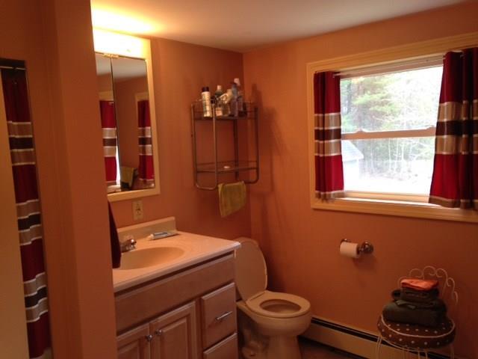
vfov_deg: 42.9
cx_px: 239
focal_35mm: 33
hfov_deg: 55.4
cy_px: 180
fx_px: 456
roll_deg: +0.6
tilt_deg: -5.5
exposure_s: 1/40
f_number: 2.4
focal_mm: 4.12
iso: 64
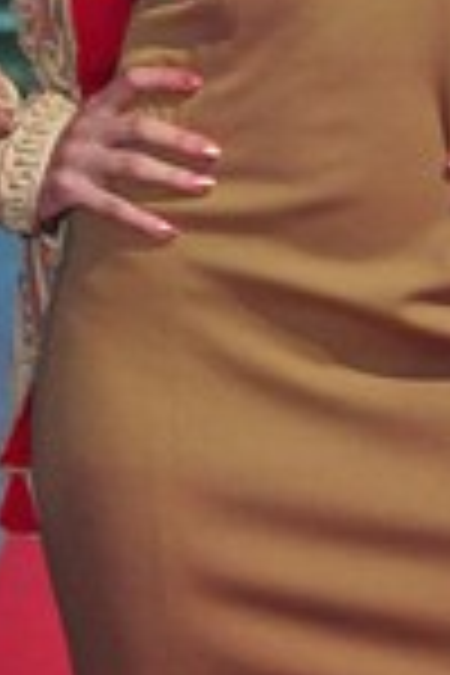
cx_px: 331
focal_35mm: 285
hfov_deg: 4.8
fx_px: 5338
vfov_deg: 7.2
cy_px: -122
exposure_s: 1/160
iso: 800
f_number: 2.8
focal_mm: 55
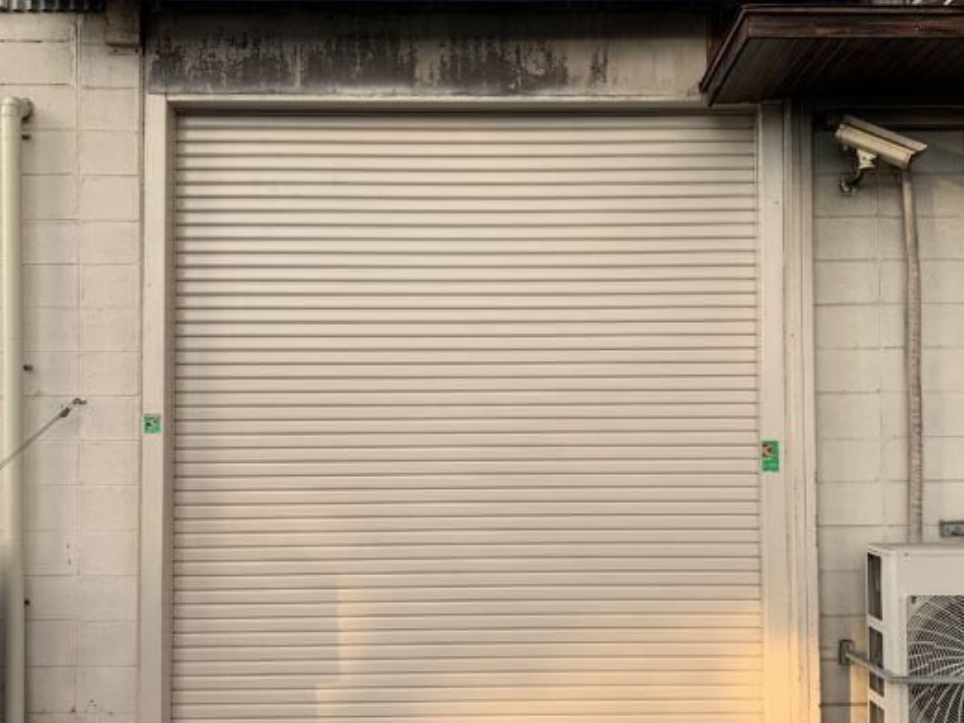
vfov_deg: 39.6
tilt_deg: +4.1
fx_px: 1003
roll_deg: -0.9
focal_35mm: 36
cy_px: 412
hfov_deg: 51.3
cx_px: 512
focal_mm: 4.25
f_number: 1.8
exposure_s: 1/122
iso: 32
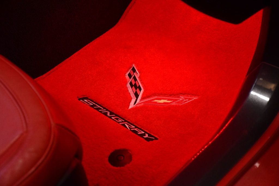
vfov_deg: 15.2
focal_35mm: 90
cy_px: 93
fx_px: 697
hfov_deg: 22.6
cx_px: 140
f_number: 5
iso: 2500
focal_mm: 60
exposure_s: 1/125
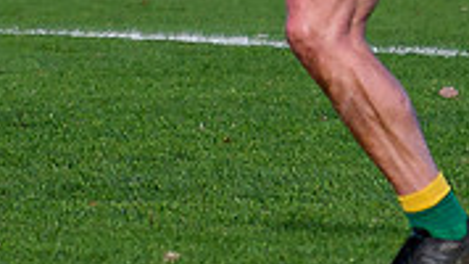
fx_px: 29924
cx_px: 315
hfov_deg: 0.9
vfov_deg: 0.5
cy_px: -198
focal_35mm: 2407
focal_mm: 200
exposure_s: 1/1600
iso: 160
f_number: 2.8
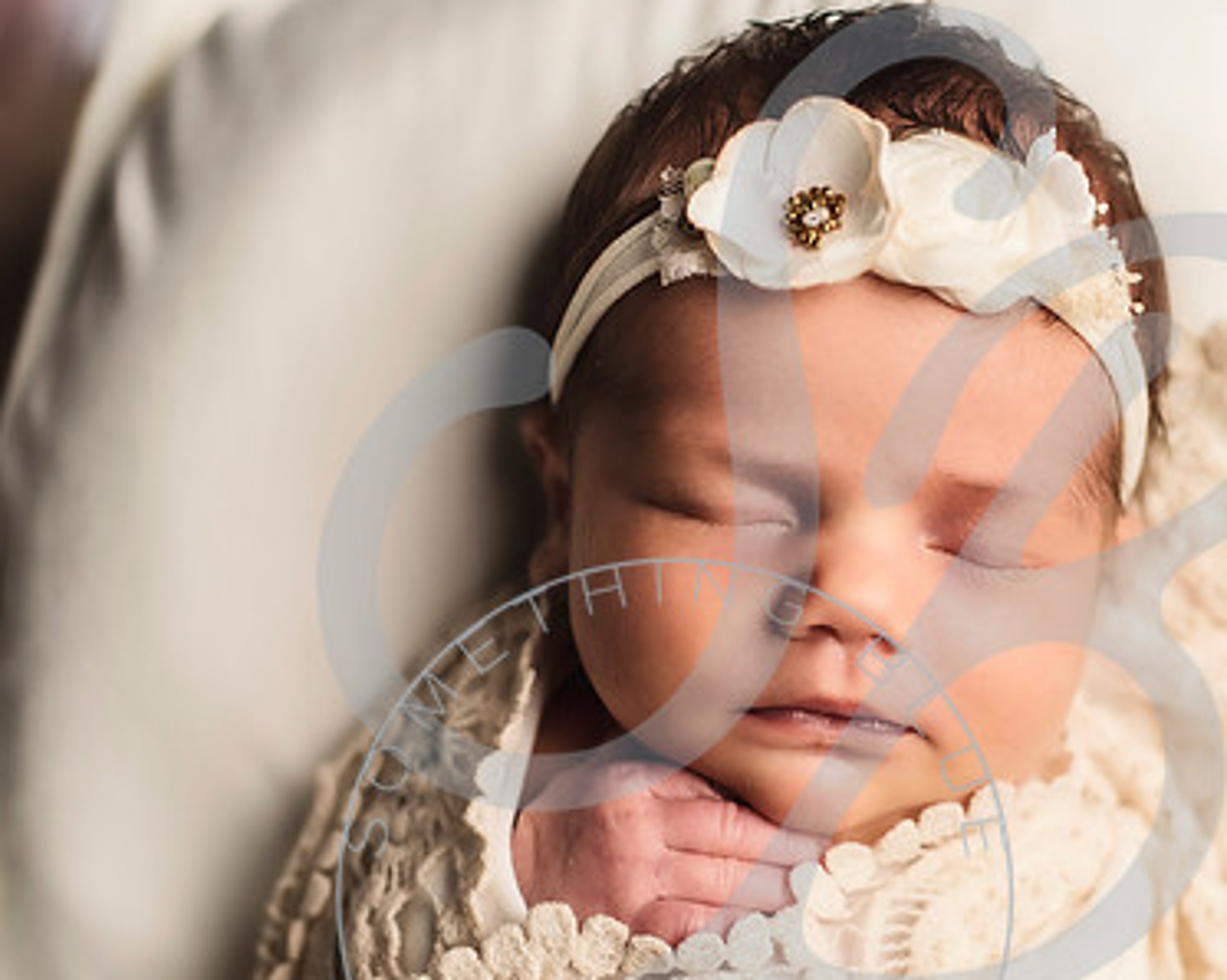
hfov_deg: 25.9
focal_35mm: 73
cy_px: 620
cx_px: 839
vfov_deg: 20.9
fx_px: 2650
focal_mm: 50
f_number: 2.8
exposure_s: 1/125
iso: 100
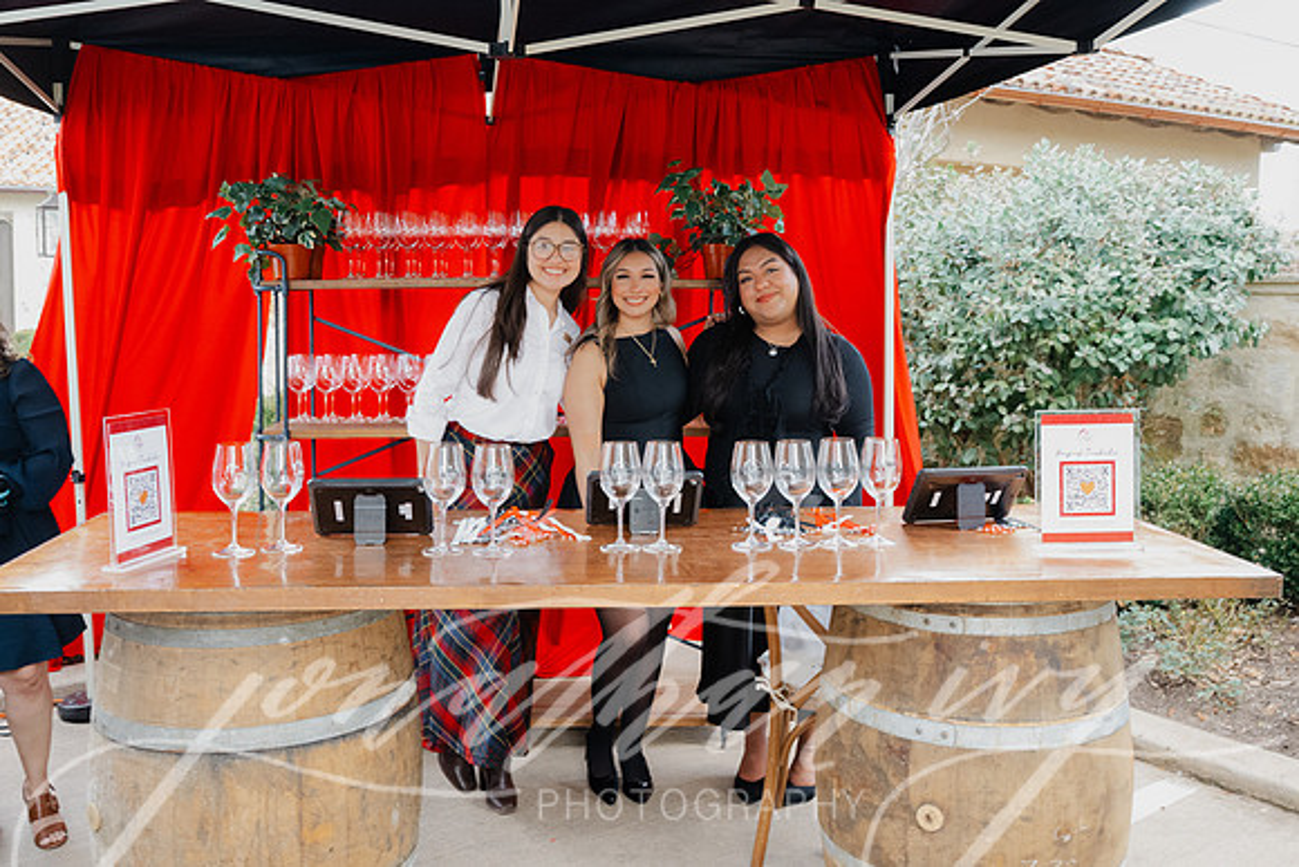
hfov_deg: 54.5
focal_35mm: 35
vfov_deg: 37.9
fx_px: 1260
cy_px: 370
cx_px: 608
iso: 2000
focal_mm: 24
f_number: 4
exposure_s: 1/160
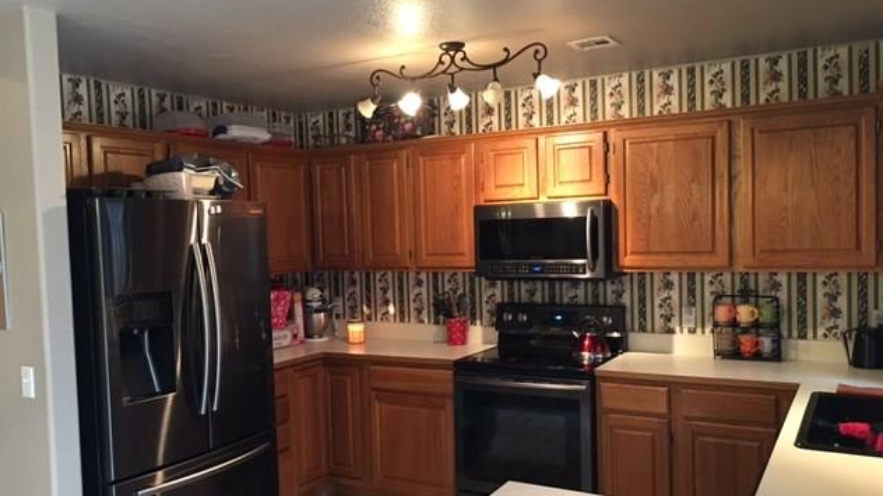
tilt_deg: -1.5
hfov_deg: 61.0
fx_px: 749
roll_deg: +1.0
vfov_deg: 36.6
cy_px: 272
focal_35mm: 32
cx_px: 444
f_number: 2.2
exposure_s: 1/8
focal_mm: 4.15
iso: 100
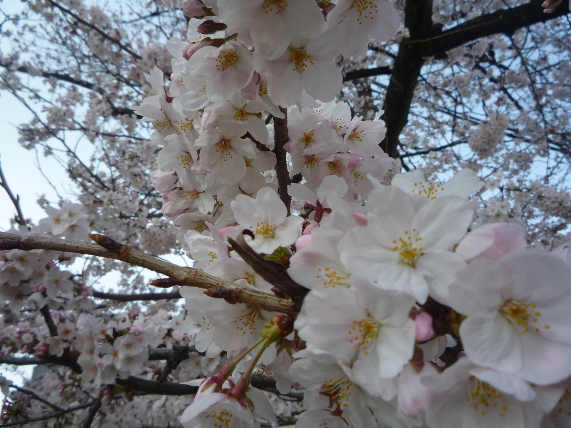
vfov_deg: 46.8
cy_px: 214
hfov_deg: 60.0
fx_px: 495
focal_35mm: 30
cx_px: 286
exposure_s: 1/250
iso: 100
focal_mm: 5.2
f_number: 4
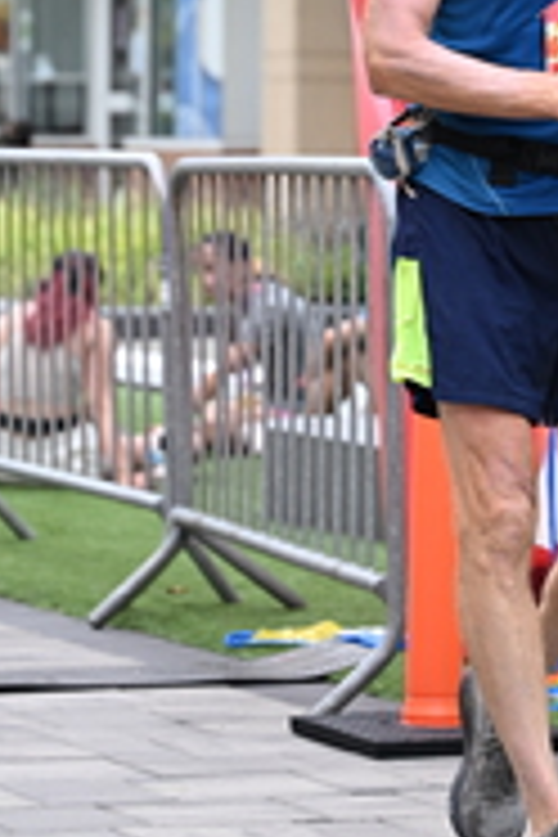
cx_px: 655
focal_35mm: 213
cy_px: -144
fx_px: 4952
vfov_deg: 9.5
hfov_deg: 6.4
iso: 640
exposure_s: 1/1600
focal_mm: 72
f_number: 2.8
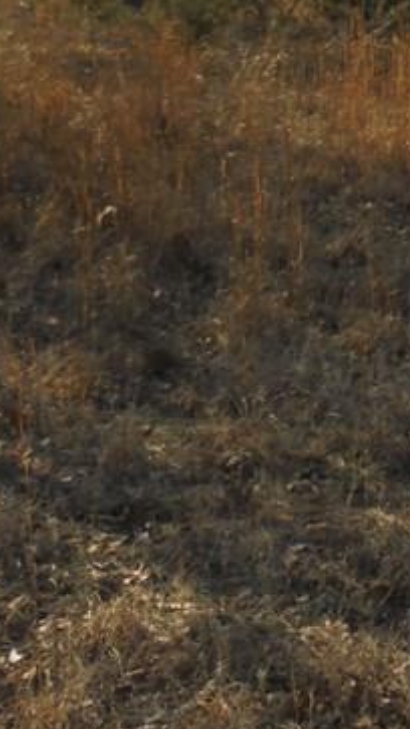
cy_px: 32
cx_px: 551
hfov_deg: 14.4
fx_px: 1547
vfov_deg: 25.5
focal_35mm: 80
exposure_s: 1/640
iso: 100
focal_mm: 4.6
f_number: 3.5
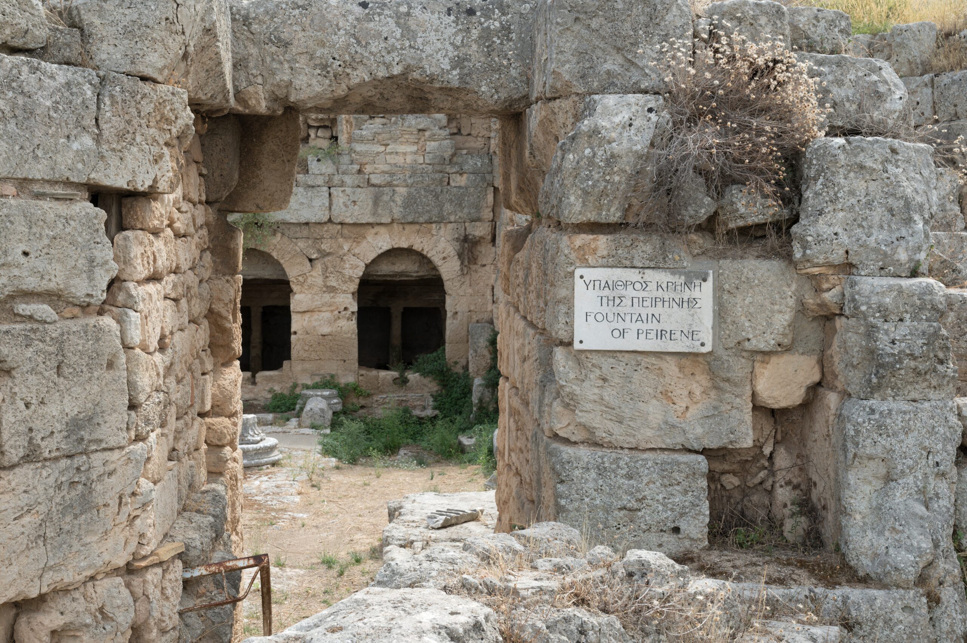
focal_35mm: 53
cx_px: 484
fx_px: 1423
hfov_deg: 37.5
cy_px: 322
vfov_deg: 25.5
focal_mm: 53
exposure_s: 1/90
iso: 200
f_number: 11
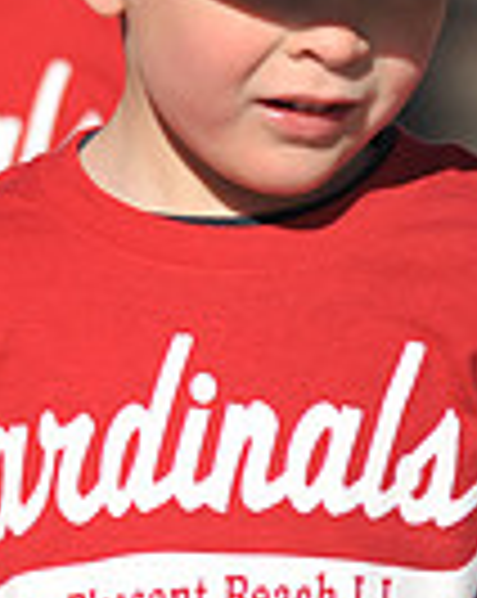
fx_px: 14468
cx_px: -666
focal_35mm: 818
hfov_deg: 1.9
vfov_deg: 2.4
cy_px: -49
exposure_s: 1/2000
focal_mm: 200
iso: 400
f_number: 5.6
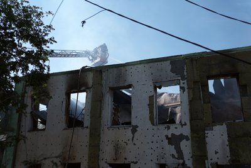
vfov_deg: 36.0
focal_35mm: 37
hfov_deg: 51.9
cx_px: 126
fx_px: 258
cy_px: 84
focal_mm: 37
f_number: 2.8
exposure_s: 1/3200
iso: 100
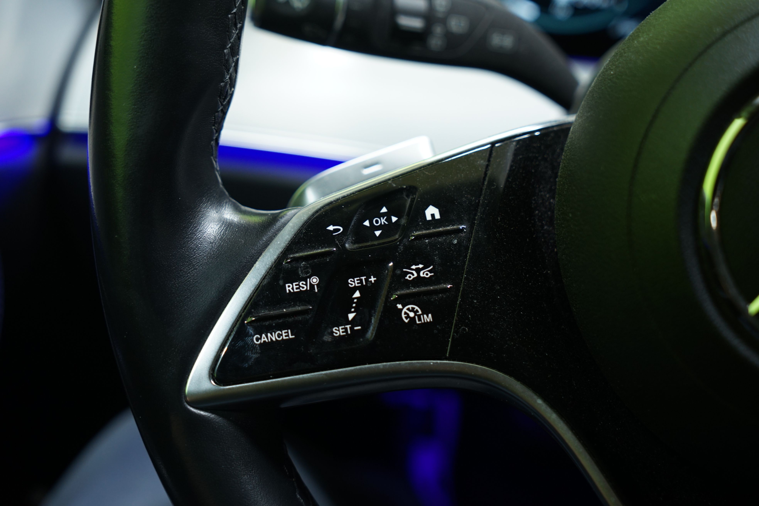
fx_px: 1054
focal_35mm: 50
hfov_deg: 39.6
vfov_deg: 27.0
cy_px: 253
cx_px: 380
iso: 800
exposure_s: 1/20
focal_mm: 50
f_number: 5
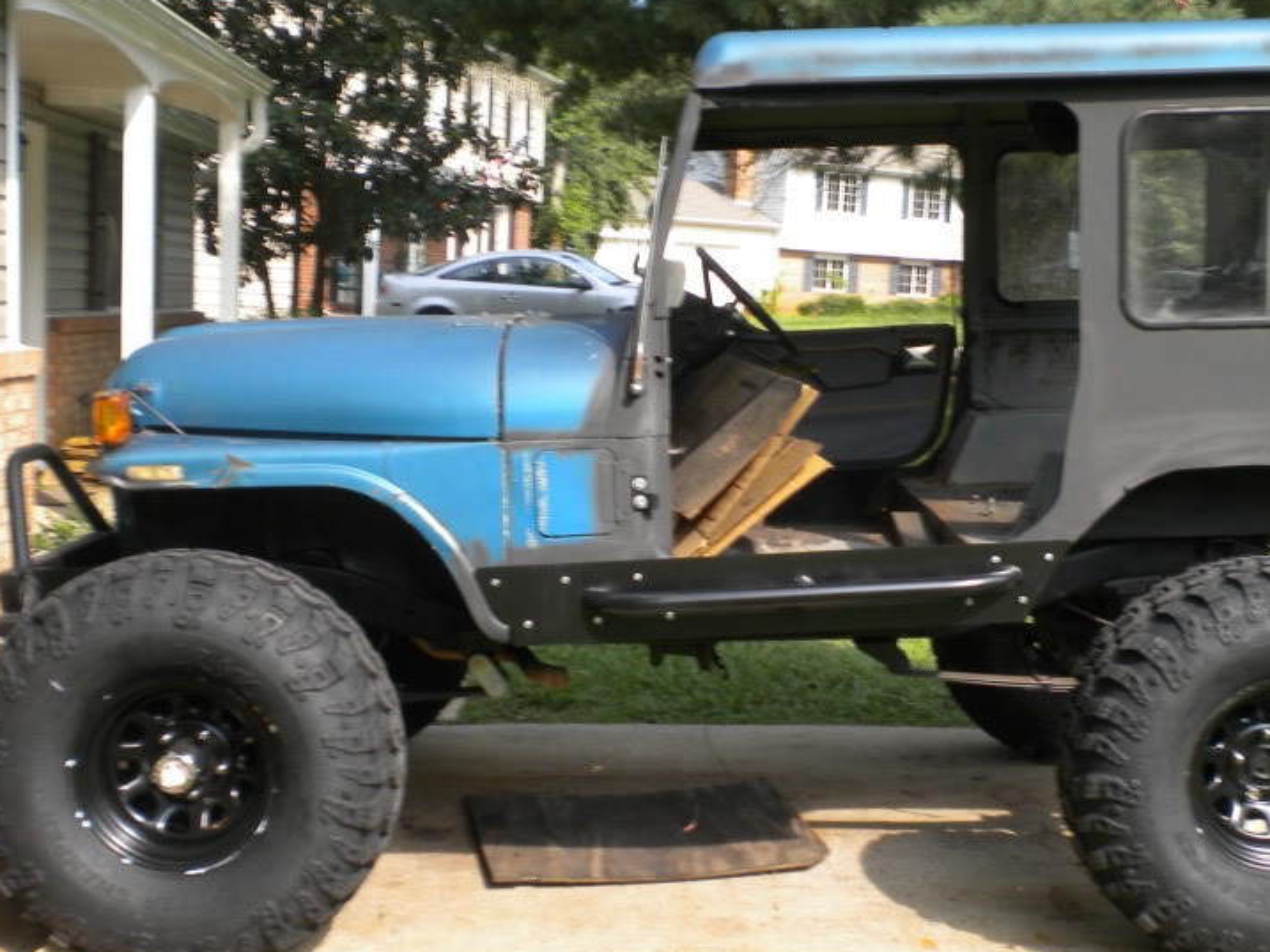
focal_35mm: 50
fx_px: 1835
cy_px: 518
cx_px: 740
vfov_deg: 29.1
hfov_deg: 38.1
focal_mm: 6.3
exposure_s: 1/173
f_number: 4.6
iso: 80
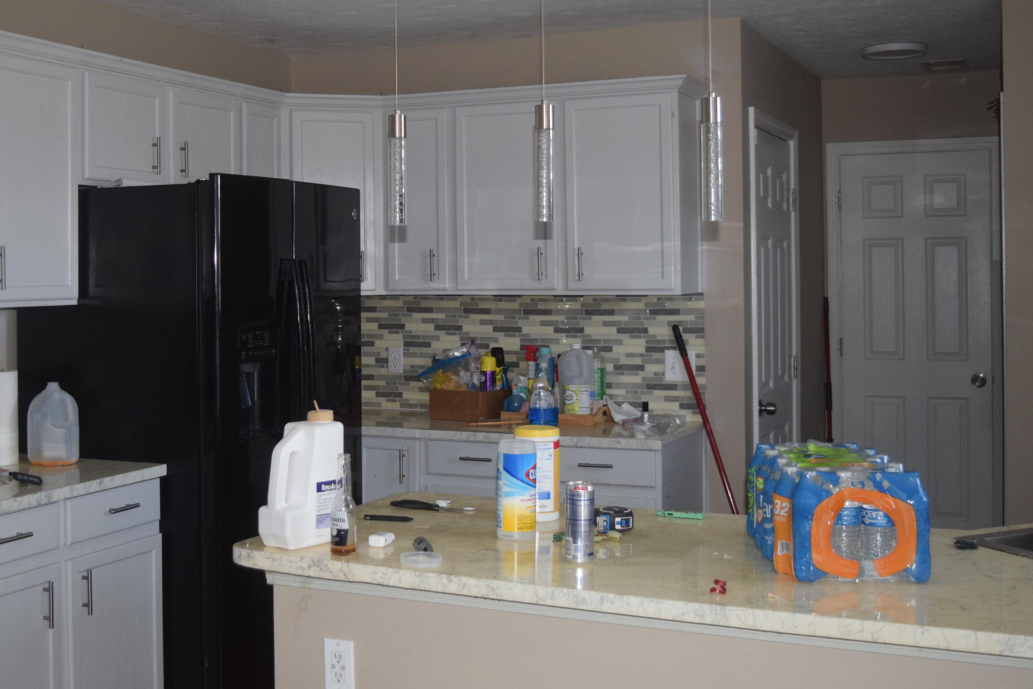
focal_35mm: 47
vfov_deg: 28.5
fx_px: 1349
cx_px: 408
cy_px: 254
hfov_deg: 41.7
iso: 1000
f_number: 4
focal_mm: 24
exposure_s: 1/60
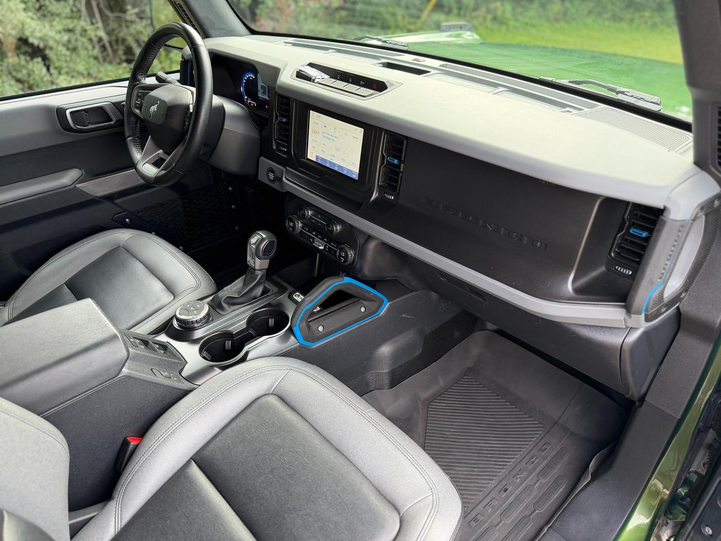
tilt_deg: -33.9
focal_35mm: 24
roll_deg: +2.3
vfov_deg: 56.8
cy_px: 270
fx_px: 500
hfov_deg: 71.6
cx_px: 360
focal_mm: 6.76
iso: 160
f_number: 1.78
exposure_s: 1/223
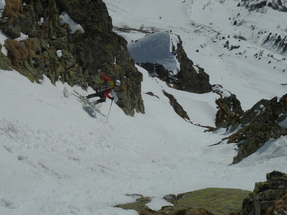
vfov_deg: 20.4
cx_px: 144
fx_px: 597
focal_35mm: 72
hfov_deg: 27.0
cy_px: 108
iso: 80
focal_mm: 11.9
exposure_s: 1/2000
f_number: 6.3
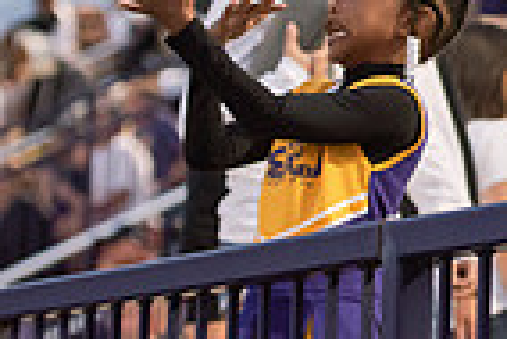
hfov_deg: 7.2
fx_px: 4018
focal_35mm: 285
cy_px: -23
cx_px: 650
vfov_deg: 4.8
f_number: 2.8
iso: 2500
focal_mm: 70
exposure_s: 1/500
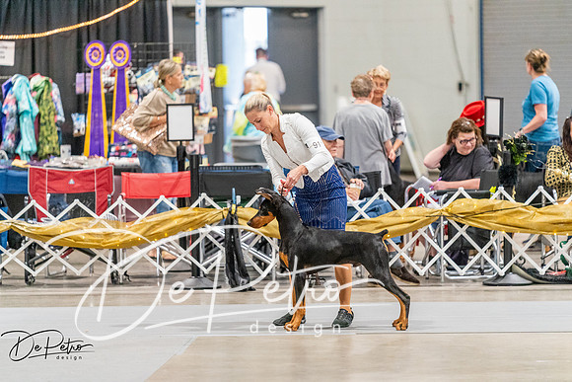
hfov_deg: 10.3
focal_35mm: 200
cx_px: 286
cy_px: 191
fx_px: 3178
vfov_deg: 6.9
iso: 8000
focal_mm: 200
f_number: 2.8
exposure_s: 1/250
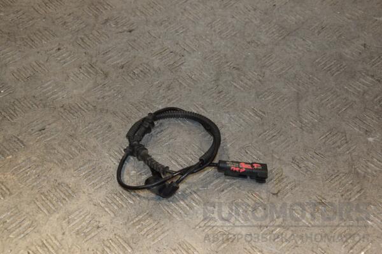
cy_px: 127
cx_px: 191
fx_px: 764
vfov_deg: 18.9
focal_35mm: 72
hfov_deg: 28.1
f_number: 7.1
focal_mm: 48
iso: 800
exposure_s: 1/200
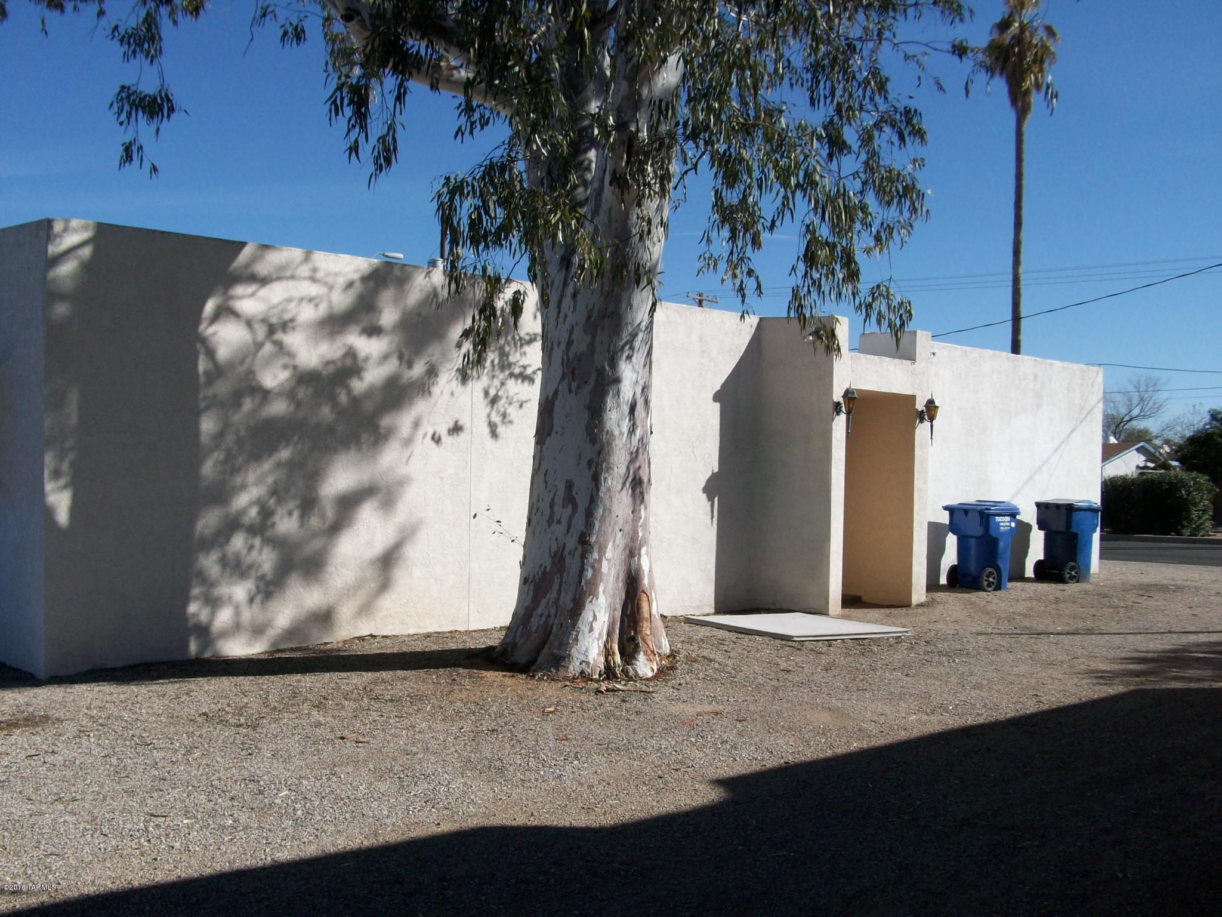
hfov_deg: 54.0
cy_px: 458
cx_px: 611
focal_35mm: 34
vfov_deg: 41.8
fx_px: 1200
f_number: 5.5
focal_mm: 5.7
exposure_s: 1/448
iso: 64
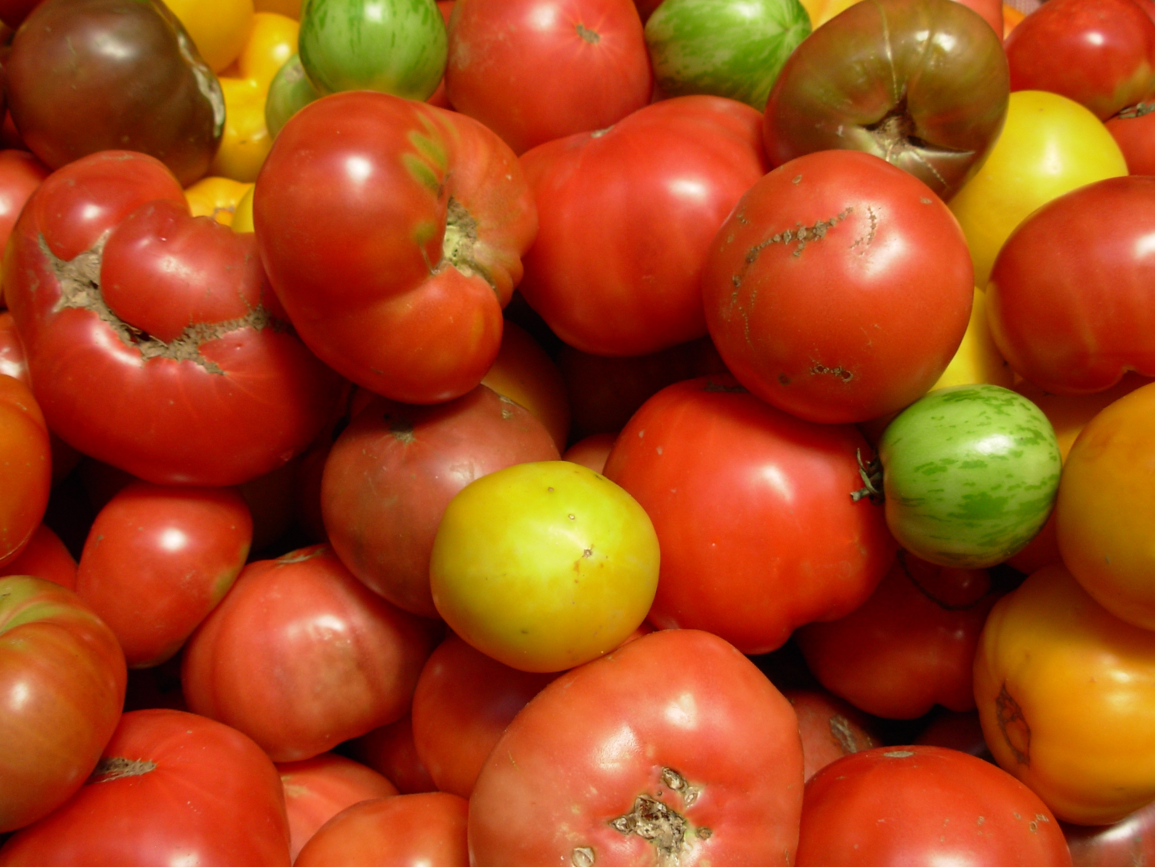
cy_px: 434
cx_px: 578
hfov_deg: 49.0
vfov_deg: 37.7
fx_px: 1268
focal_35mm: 38
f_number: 2.9
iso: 50
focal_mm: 6.3
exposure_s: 1/406
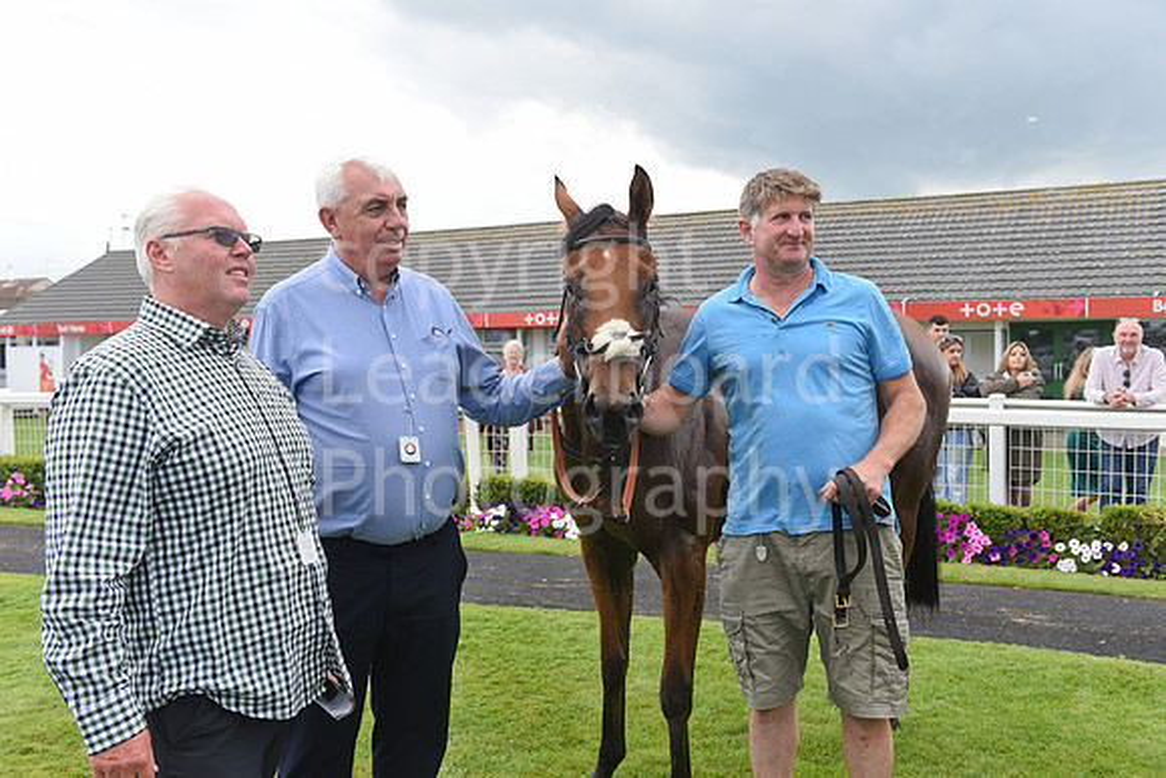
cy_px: 389
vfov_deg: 37.9
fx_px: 1134
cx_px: 583
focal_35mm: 35
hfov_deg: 54.4
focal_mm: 35
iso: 500
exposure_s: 1/500
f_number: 5.6
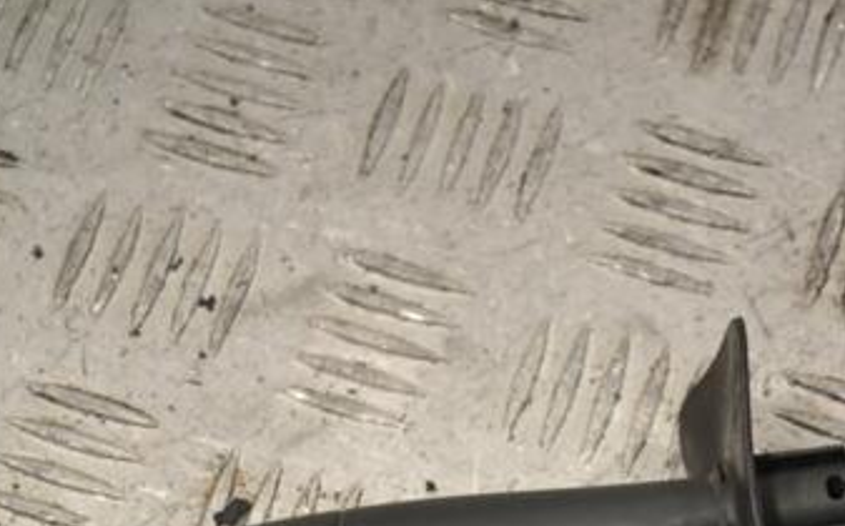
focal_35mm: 150
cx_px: 597
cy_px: 488
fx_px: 3449
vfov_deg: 8.7
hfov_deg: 13.9
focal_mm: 55
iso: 3200
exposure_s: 1/640
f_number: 5.6
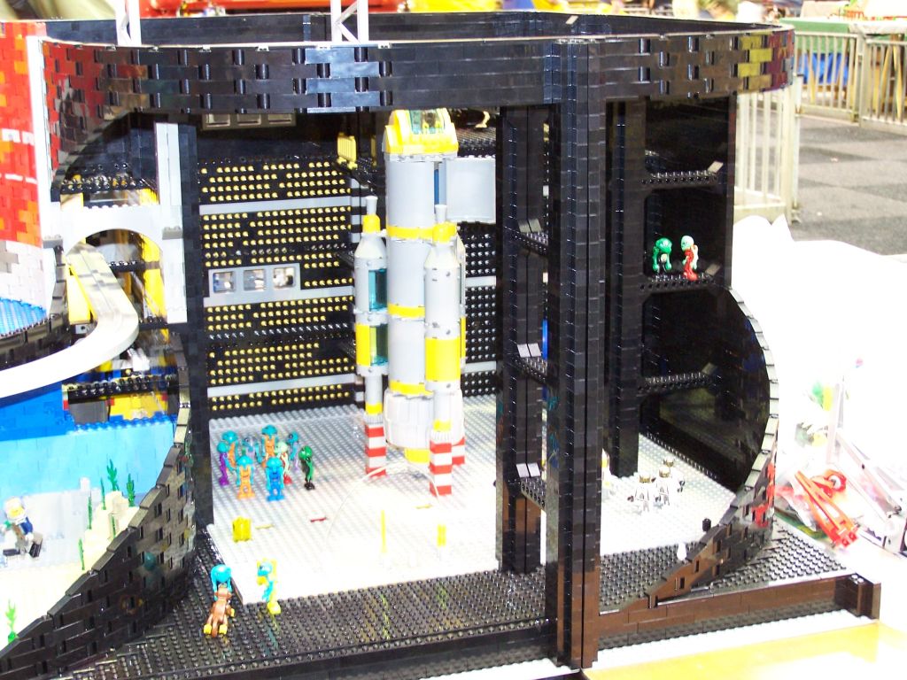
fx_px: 1546
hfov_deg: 32.7
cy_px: 340
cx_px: 454
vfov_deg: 24.8
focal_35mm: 59
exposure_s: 1/2
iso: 140
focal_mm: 9.8
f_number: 3.1
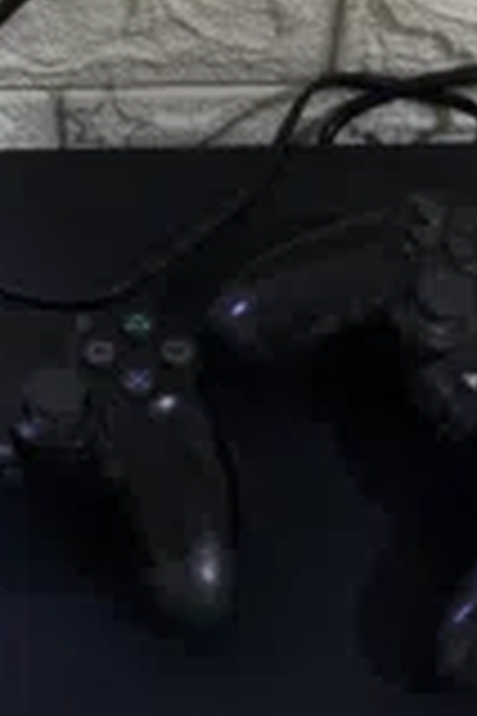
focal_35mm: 68
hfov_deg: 20.0
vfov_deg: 27.6
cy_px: 748
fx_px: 1351
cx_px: 248
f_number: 1.8
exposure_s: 1/70
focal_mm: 4.25
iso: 125
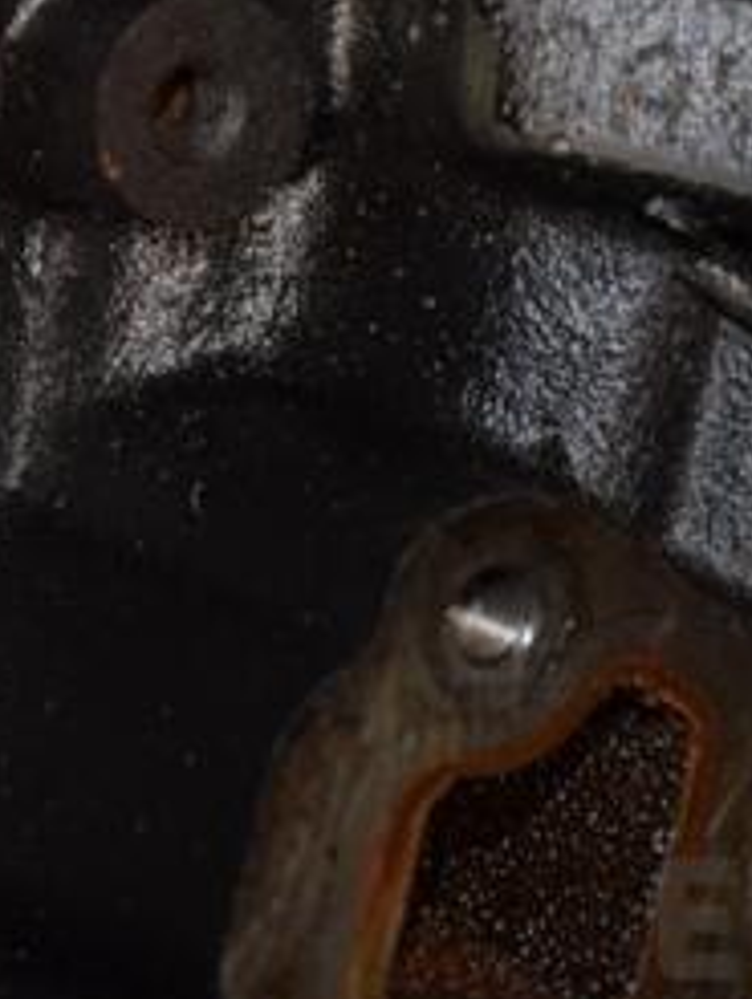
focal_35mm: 218
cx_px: 581
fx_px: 6304
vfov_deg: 9.1
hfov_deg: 6.8
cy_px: 378
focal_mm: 62
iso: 800
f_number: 5.3
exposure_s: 1/60
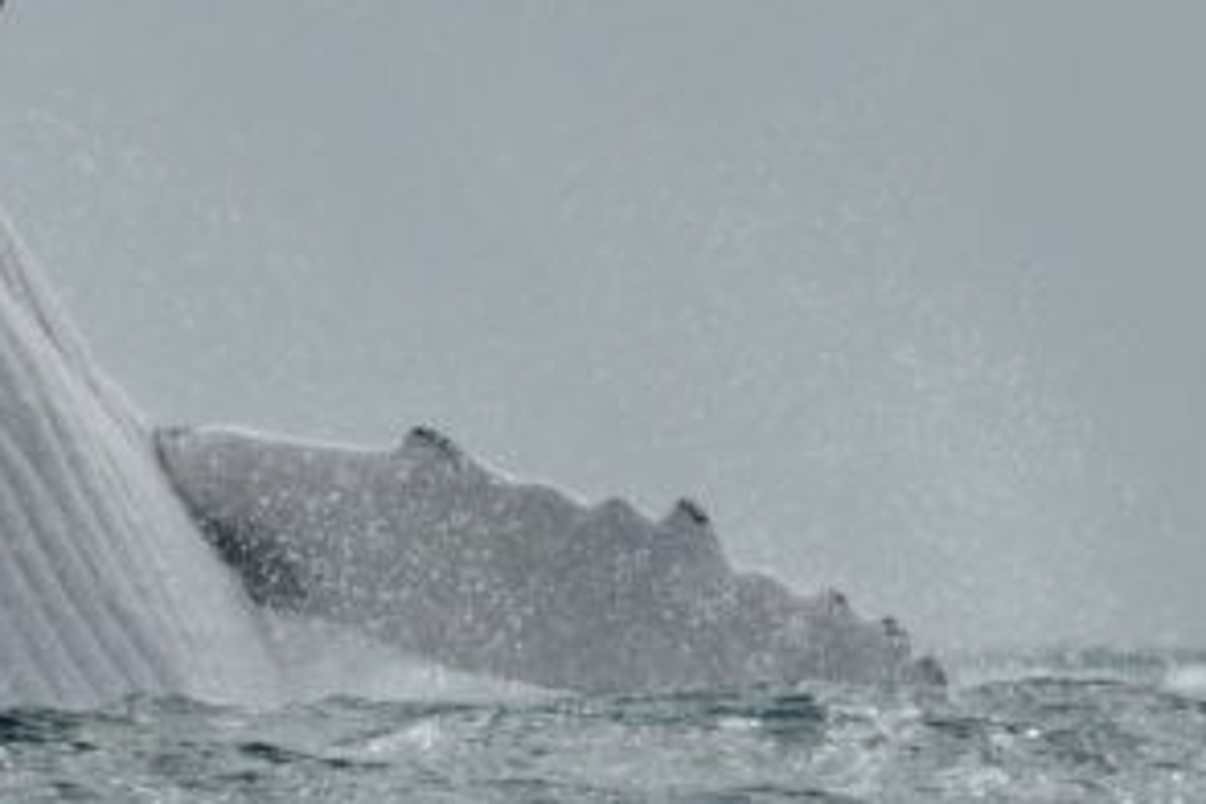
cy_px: 265
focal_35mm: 1141
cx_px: 29
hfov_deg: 1.8
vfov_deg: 1.2
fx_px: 38221
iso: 500
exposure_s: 1/8000
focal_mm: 420
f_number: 6
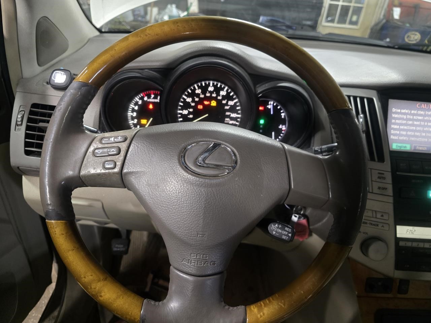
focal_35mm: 23
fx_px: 286
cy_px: 162
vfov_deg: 58.9
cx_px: 216
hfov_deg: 73.9
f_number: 1.7
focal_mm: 6.3
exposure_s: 1/60
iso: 1000
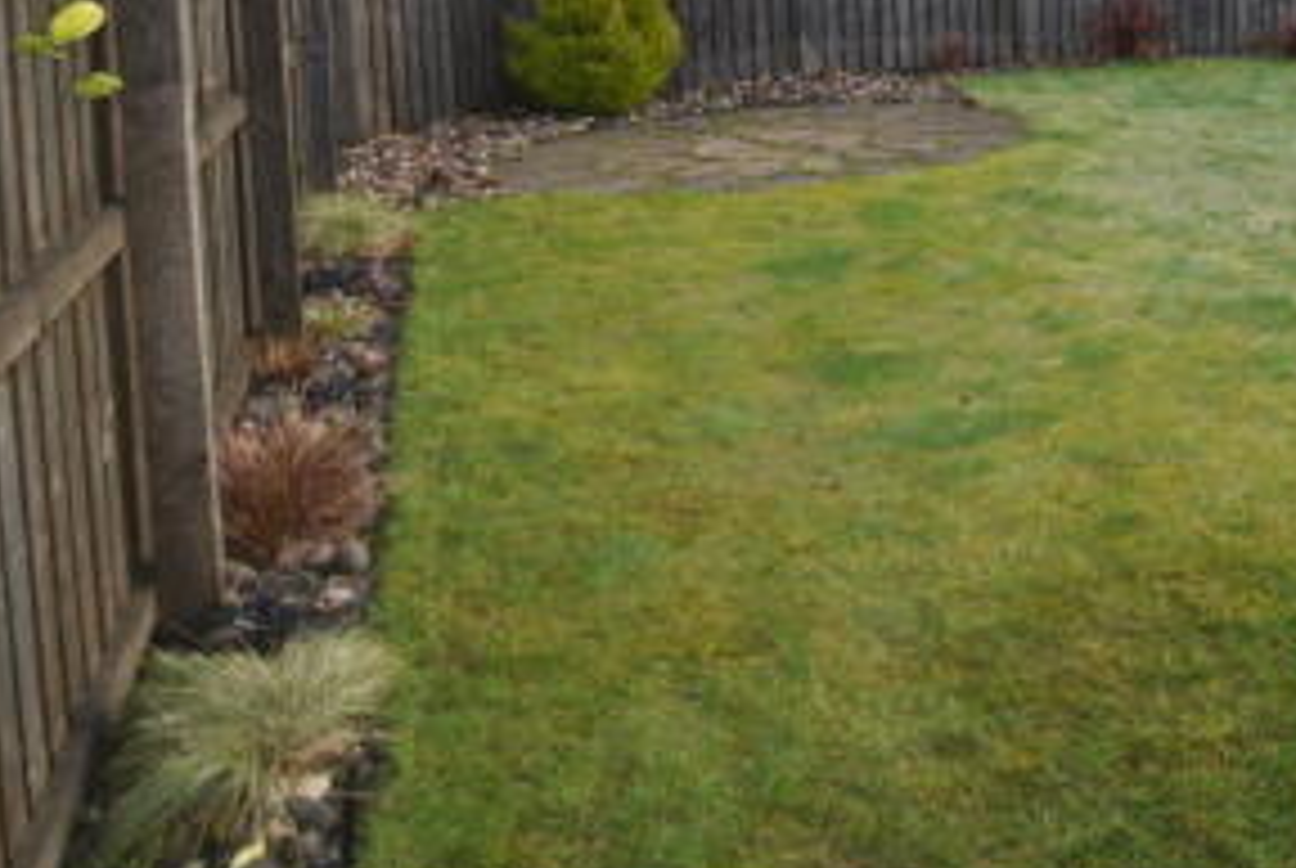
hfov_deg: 48.1
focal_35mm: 34
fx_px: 1226
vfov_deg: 36.0
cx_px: 1235
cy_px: 43
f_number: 3.5
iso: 100
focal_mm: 10
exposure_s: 1/125
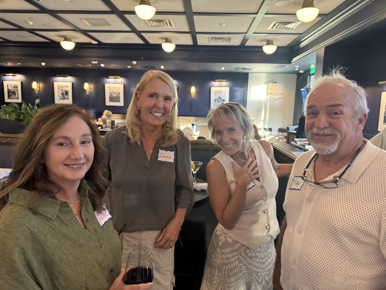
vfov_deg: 56.8
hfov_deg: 71.6
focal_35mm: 24
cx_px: 193
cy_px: 145
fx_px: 268
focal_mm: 6.76
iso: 800
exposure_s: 1/40
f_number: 1.78
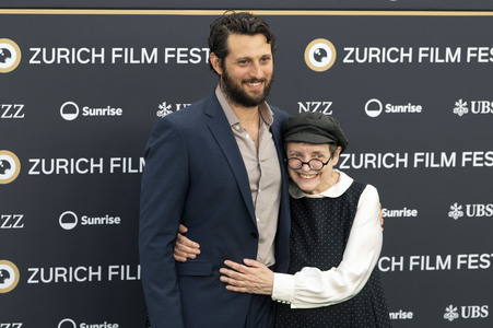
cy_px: 151
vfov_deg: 11.4
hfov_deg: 17.1
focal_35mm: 120
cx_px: 246
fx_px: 1637
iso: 400
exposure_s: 1/200
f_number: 4.5
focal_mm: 111
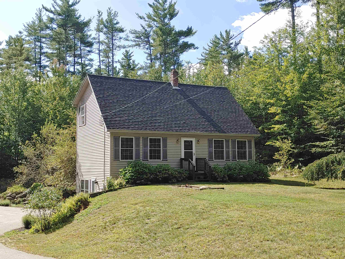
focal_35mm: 41
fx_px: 409
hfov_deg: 45.8
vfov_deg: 35.1
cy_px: 130
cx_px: 172
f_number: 1.8
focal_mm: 4.36
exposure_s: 1/1471
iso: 50
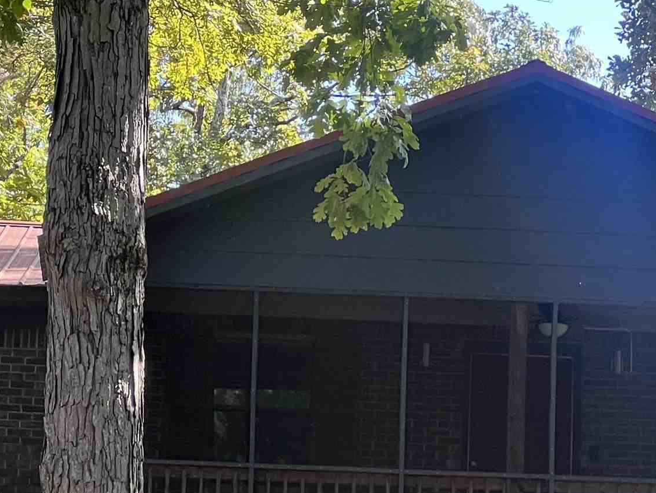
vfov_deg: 7.1
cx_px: 399
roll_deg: -1.6
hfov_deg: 9.4
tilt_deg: +12.2
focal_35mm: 210
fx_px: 3981
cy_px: 390
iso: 50
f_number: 2.8
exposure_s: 1/99
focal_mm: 9
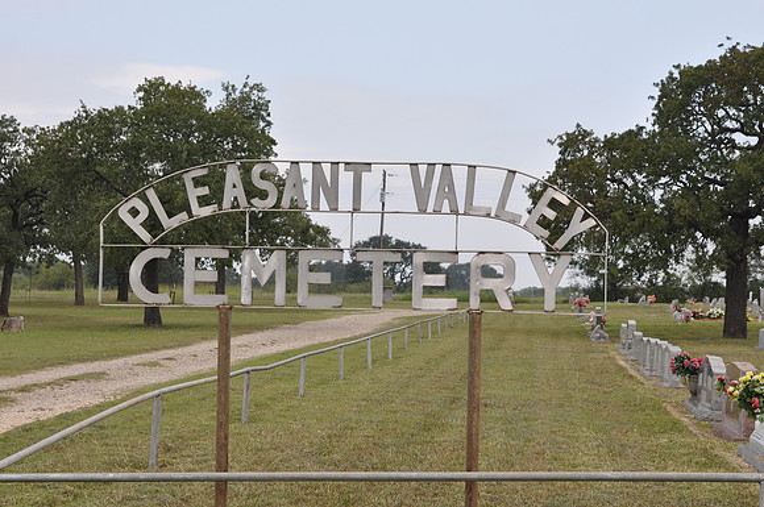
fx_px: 1526
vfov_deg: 18.9
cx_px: 382
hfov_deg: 28.1
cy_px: 254
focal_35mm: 72
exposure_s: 1/200
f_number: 10
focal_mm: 48
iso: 200
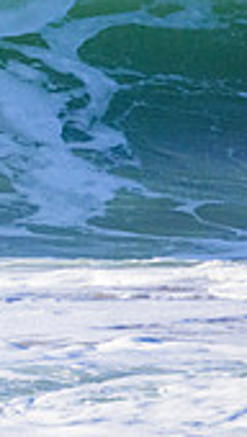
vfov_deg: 0.8
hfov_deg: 0.4
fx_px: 33202
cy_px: -27
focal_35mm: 2860
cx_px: -484
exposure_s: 1/2000
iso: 1800
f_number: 11
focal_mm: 800
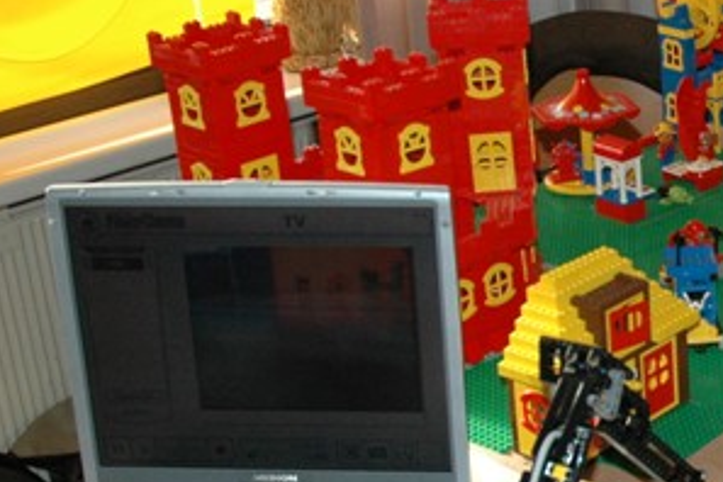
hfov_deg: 22.9
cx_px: 842
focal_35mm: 82
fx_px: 1647
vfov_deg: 16.6
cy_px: 292
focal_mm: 18
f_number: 4.5
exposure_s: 1/500
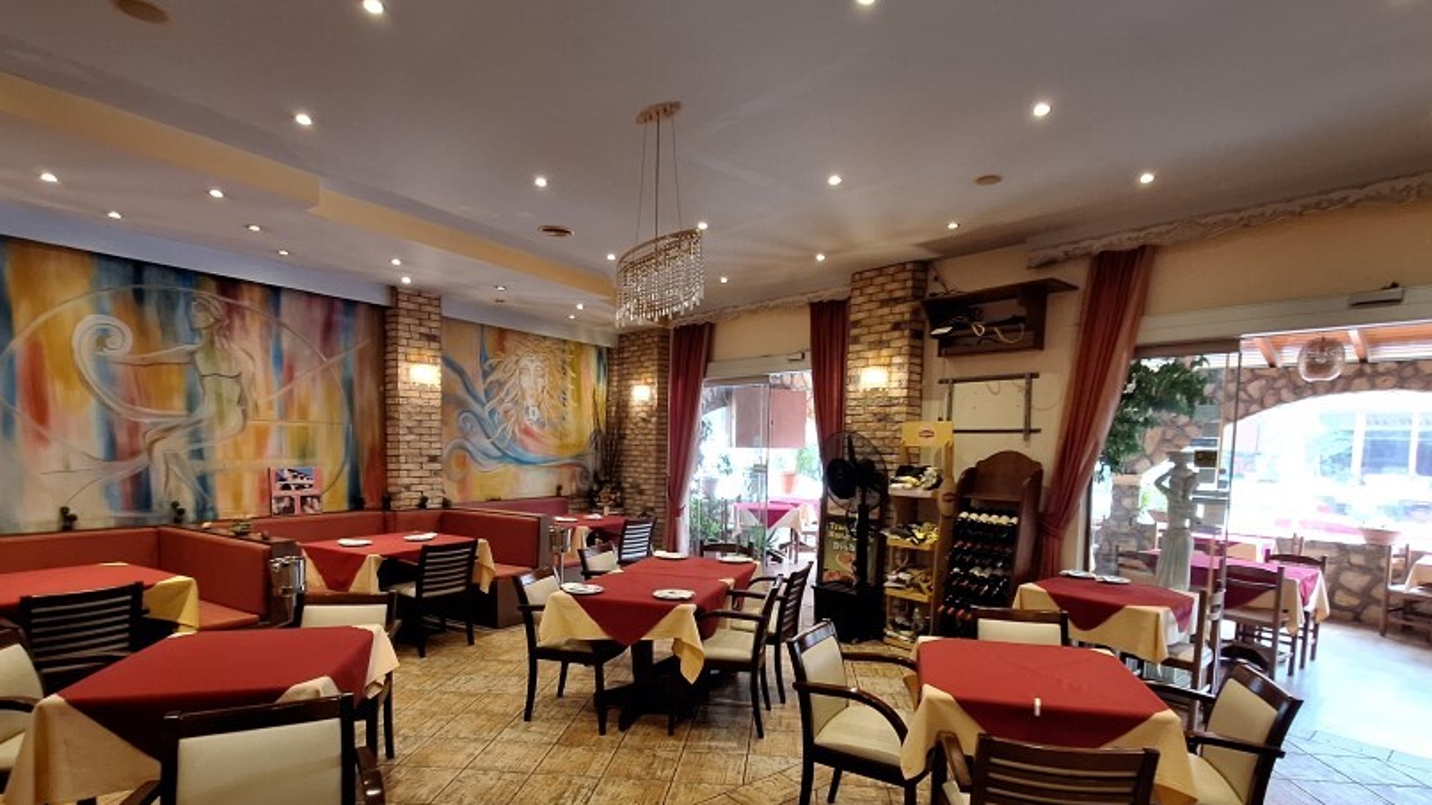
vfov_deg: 60.5
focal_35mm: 18
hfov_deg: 92.6
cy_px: 482
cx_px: 744
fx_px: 683
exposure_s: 1/50
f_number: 2.2
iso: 80
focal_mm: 1.74
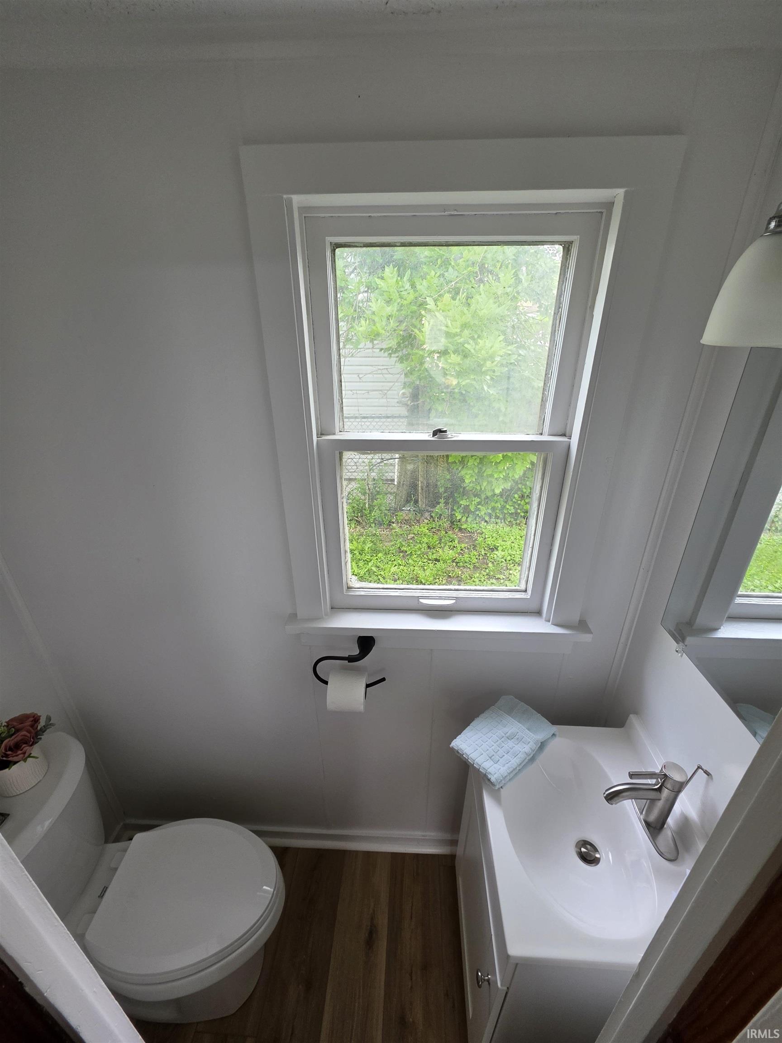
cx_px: 391
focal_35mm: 13
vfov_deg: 106.2
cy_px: 522
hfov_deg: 89.9
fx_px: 392
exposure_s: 1/120
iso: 80
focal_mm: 2.2
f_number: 1.9
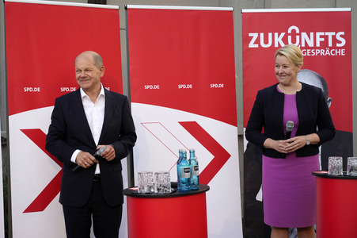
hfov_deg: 32.9
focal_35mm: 61
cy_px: 119
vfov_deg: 22.2
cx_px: 178
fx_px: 604
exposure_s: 1/320
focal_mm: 61
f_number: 5
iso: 640
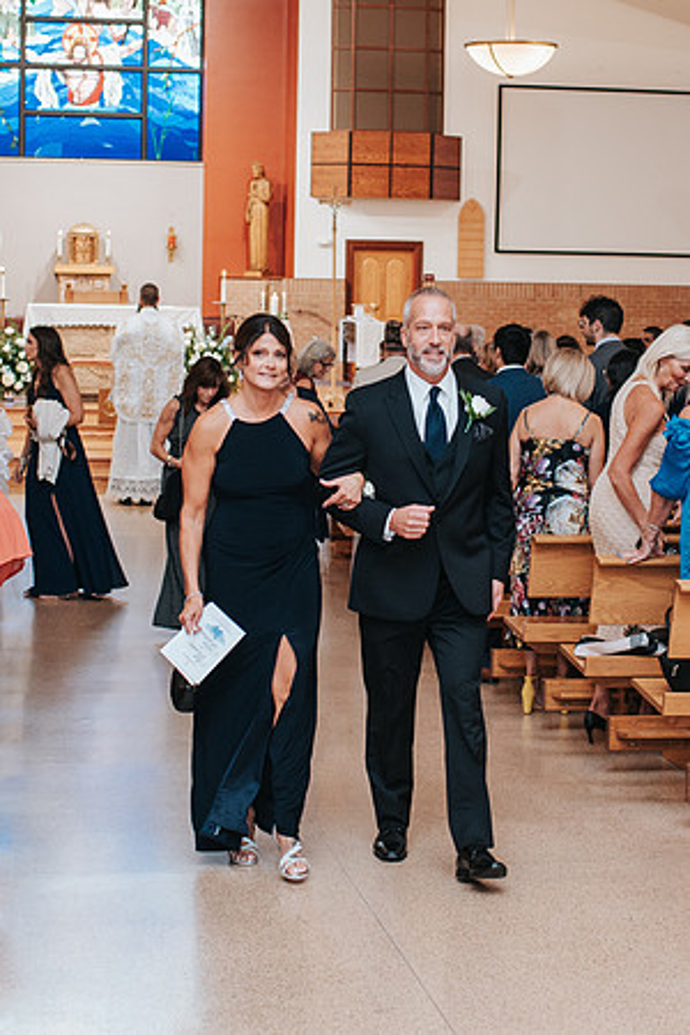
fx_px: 2113
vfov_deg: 27.5
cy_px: 436
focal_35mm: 74
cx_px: 371
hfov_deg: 18.5
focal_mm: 35
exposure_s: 1/125
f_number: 2.8
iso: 1000
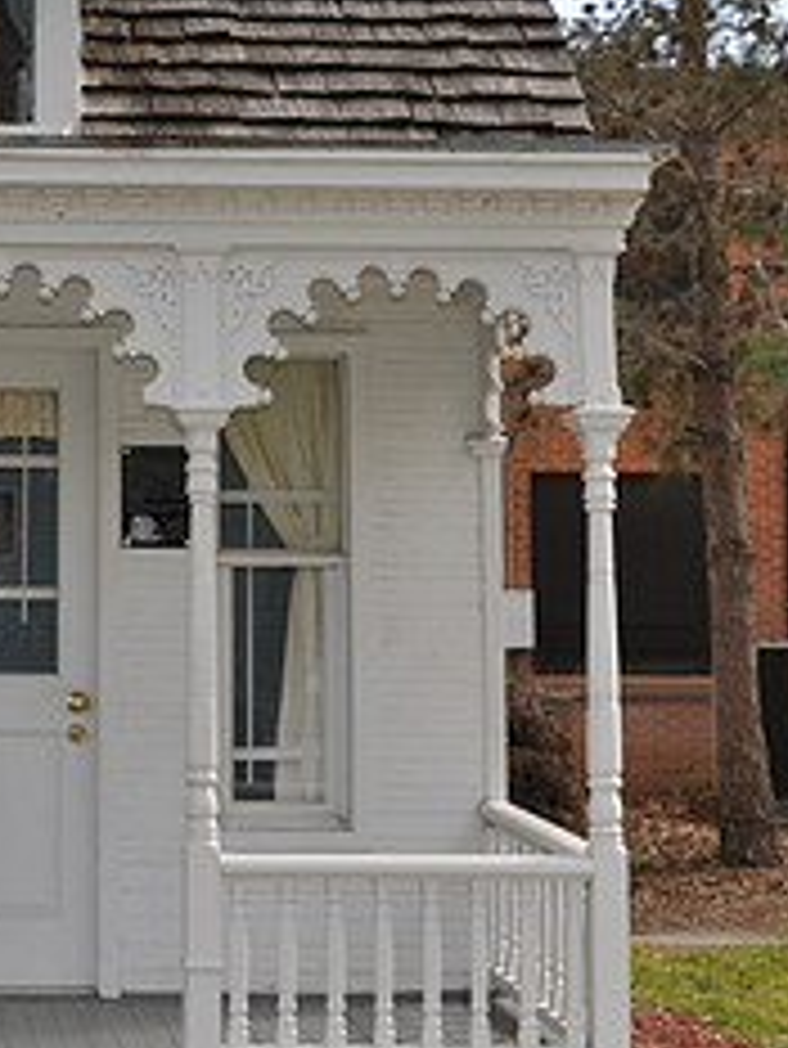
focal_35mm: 75
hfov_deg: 19.1
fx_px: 2280
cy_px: 371
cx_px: 9
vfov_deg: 25.8
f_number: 7.1
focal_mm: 21
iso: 200
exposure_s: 1/200
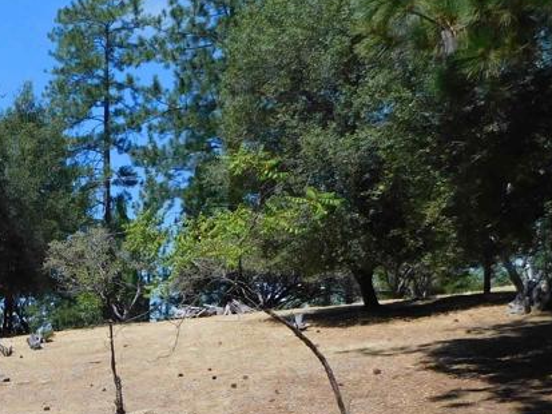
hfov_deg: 28.9
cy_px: 411
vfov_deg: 24.5
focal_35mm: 57
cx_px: -120
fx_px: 909
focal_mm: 4
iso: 125
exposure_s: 1/400
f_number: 6
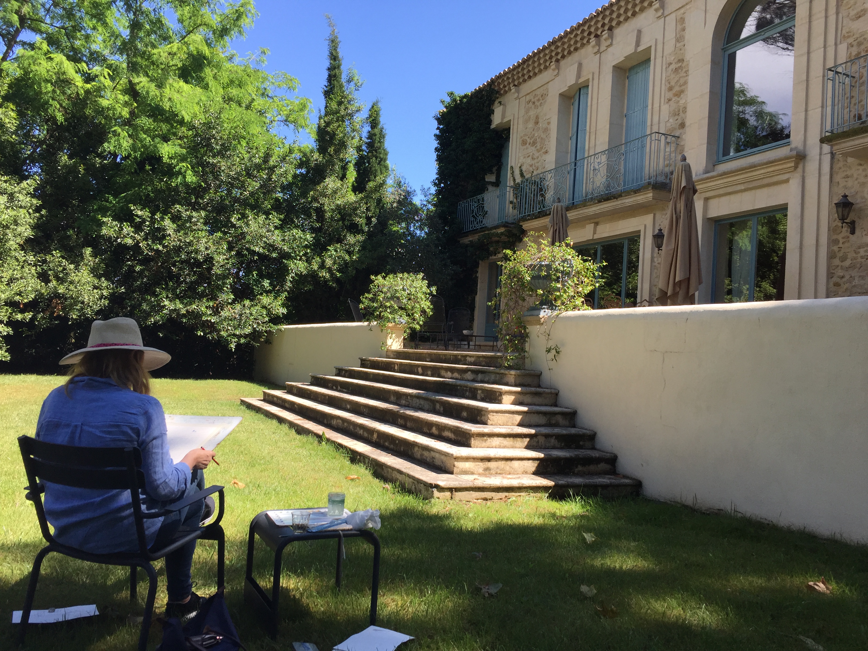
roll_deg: -4.5
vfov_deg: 48.2
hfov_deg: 61.7
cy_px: 326
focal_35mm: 29
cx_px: 434
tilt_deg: +2.0
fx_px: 727
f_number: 2.2
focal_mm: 4.15
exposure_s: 1/732
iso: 32
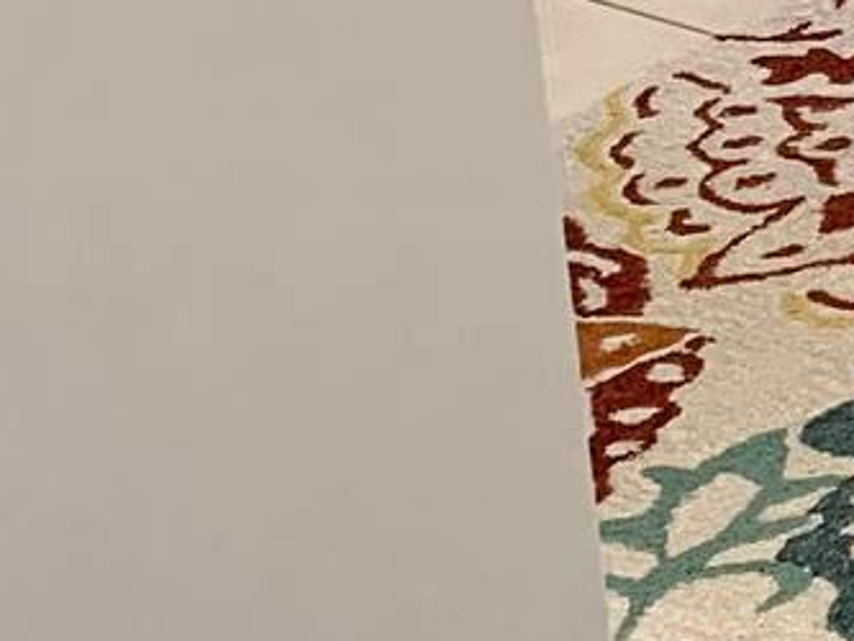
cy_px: -782
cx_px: 2531
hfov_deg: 9.6
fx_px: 3949
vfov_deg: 8.6
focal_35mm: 160
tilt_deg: -17.0
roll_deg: -0.9
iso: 64
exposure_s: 1/120
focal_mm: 4.25
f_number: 1.8
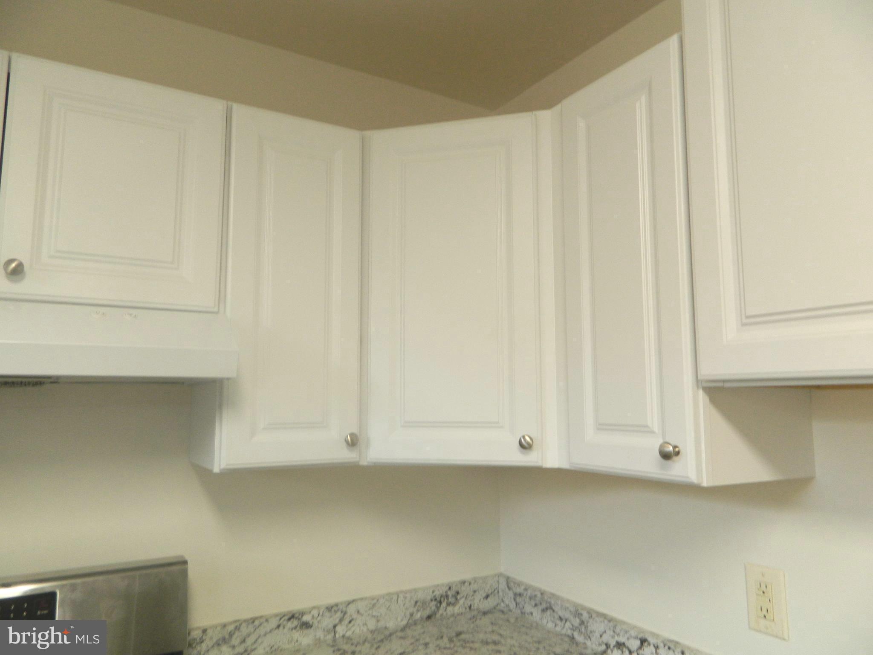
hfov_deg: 69.4
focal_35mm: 25
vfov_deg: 54.9
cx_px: 436
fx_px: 630
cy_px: 328
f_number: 3.1
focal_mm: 4.5
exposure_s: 1/30
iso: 140
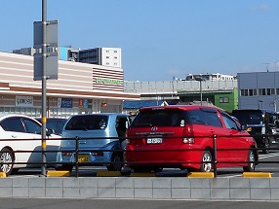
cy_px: -36
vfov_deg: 13.4
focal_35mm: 108
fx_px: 871
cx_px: 166
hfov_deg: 18.2
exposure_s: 1/1250
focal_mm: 5.1
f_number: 3.4
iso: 80
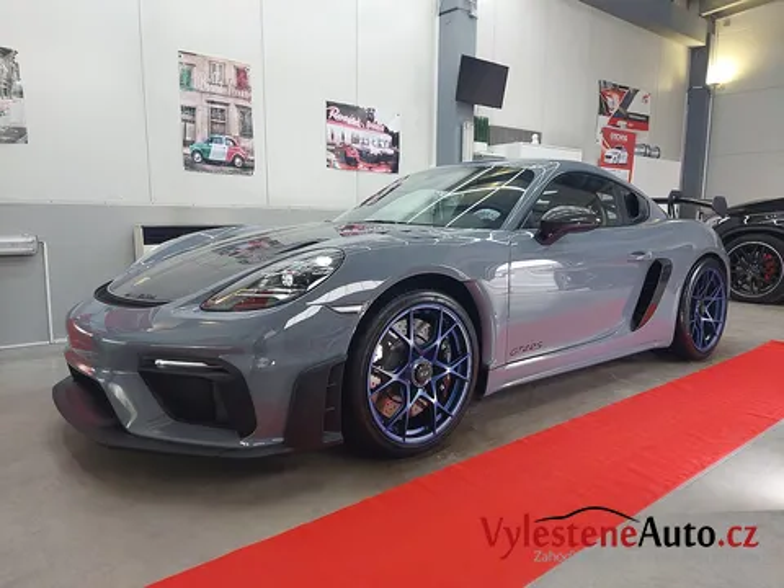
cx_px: 392
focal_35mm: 24
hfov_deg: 71.6
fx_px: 544
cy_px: 294
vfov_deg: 56.8
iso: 80
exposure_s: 1/50
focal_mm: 5.23
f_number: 1.8
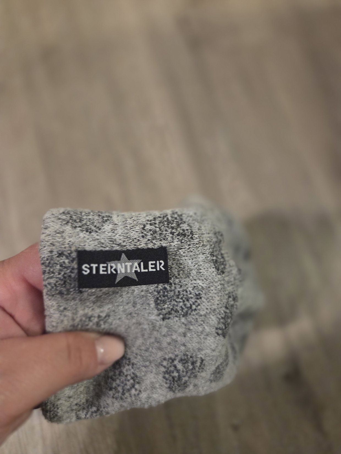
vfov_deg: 73.9
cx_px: 170
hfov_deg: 58.9
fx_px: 302
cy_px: 227
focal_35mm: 23
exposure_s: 1/100
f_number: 1.8
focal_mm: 5.4
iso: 2000
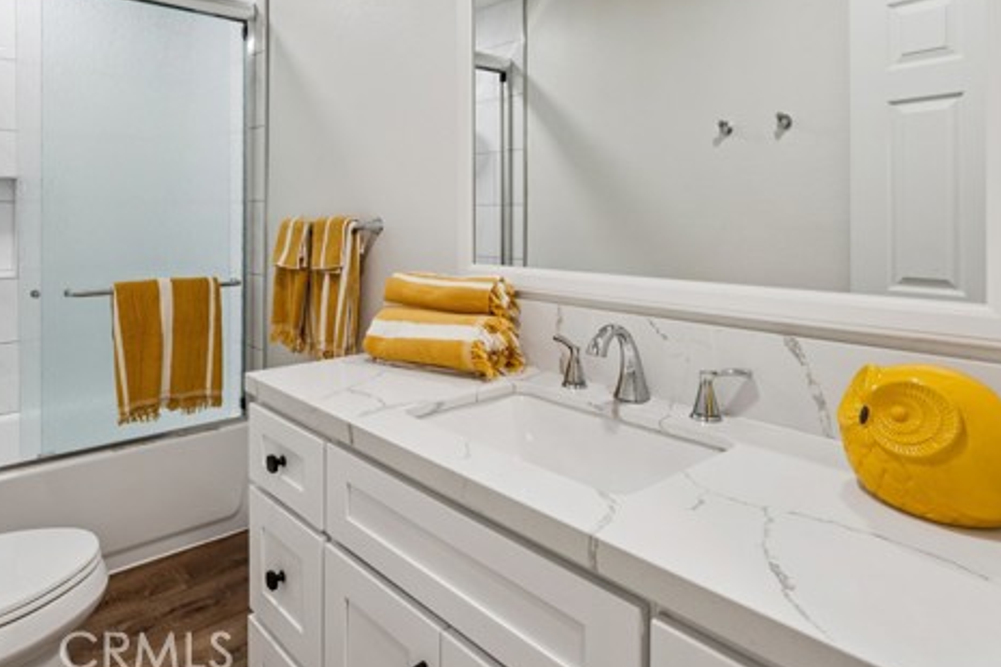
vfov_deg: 54.9
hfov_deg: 76.1
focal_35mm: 23
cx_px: 385
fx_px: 627
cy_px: 224
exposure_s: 1/2
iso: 100
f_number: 13
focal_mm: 16.4
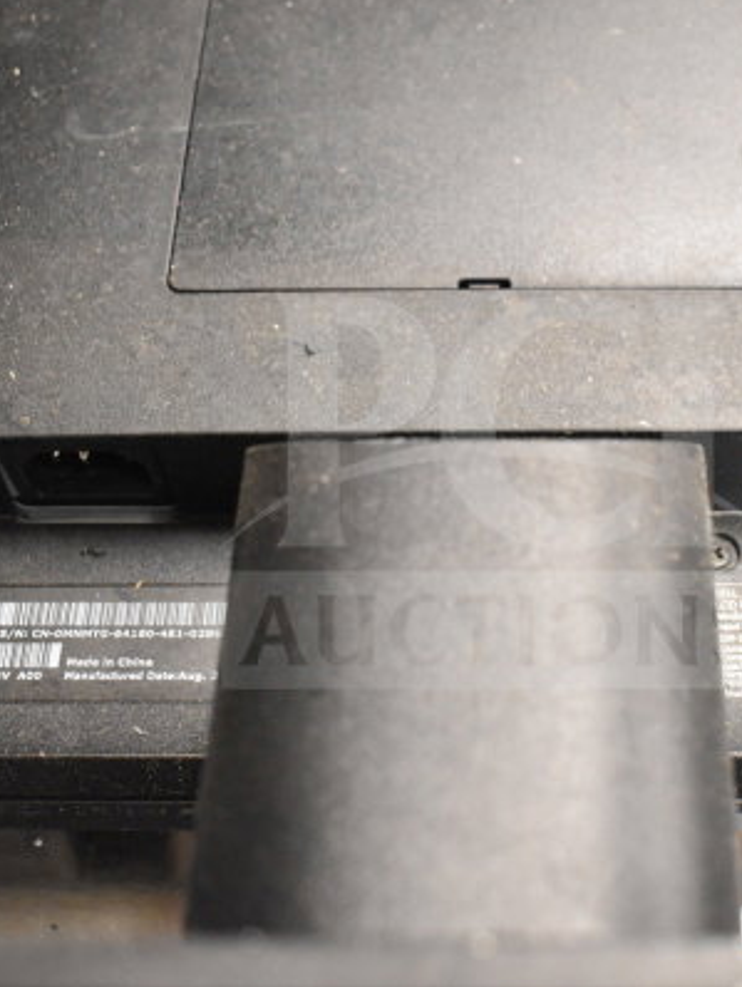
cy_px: 492
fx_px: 1513
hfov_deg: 27.4
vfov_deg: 36.2
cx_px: 499
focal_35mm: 53
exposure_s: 1/40
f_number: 4
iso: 5000
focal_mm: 24
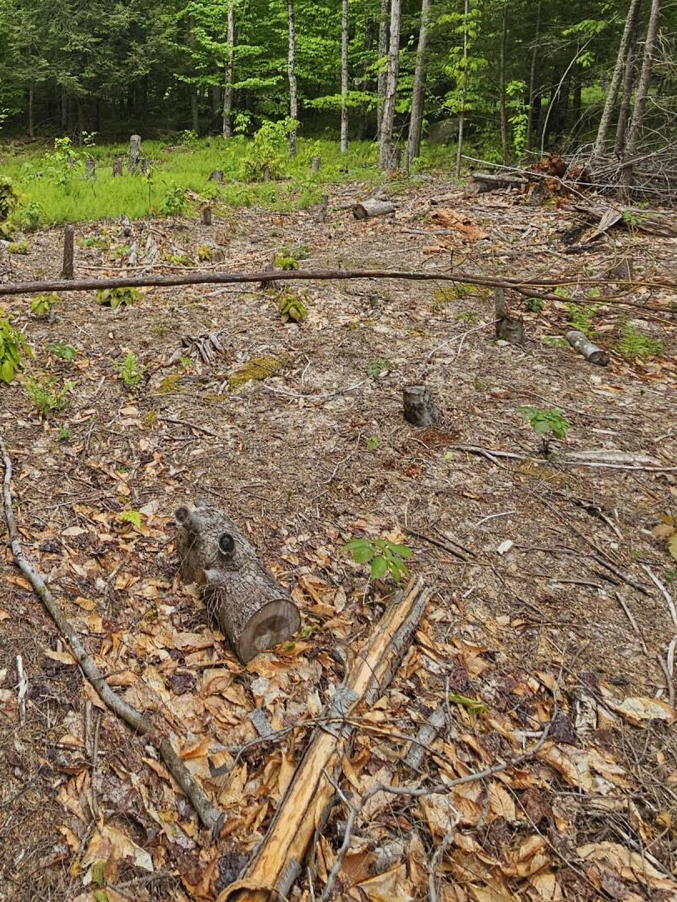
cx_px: 97
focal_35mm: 24
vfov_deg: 64.4
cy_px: 163
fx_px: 625
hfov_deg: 51.6
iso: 50
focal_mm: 2.2
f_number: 2.2
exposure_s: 1/483
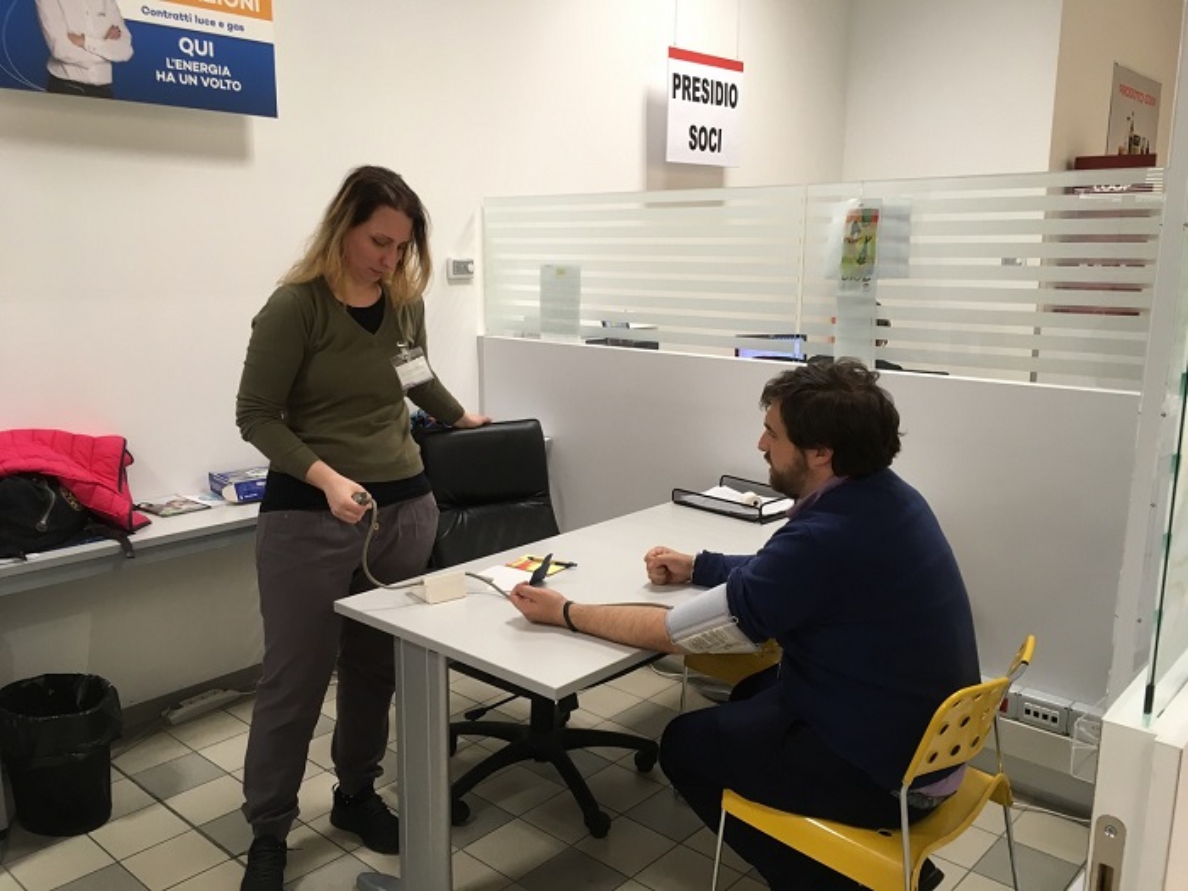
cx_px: 594
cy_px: 446
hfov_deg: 61.7
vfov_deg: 48.2
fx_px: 995
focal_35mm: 29
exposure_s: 1/33
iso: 64
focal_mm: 4.15
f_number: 2.2
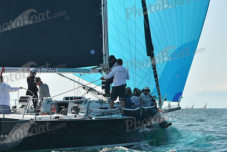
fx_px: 846
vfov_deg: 10.2
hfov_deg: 15.3
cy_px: 95
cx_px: 96
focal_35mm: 134
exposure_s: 1/640
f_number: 6.3
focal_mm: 92
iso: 320
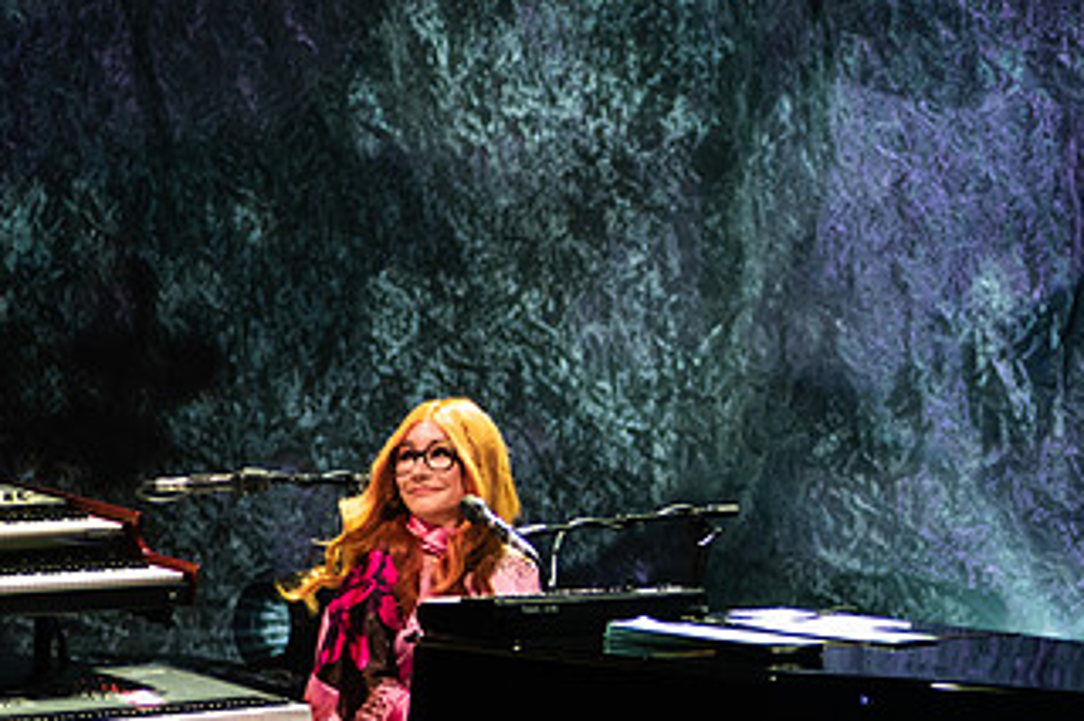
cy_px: 430
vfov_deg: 2.5
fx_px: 16401
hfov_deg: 3.8
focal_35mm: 545
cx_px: 993
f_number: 3.2
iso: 2000
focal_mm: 200
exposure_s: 1/320
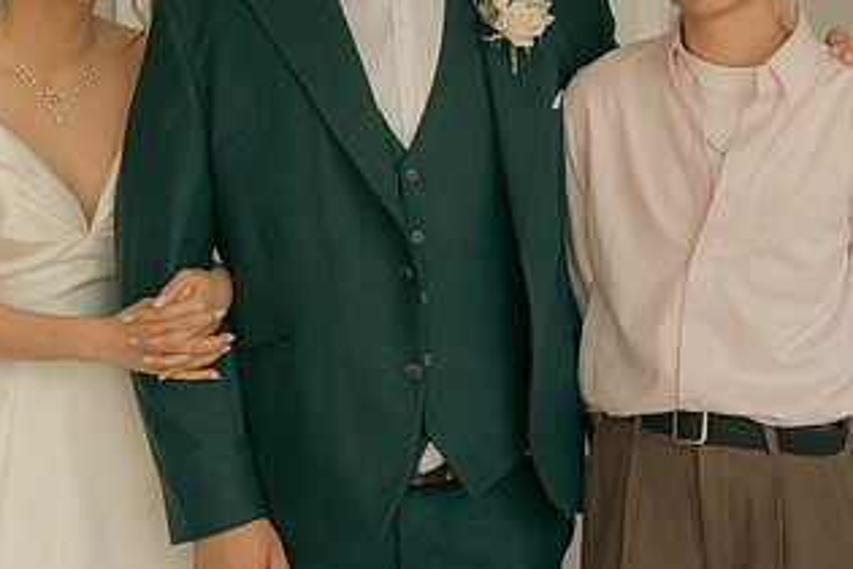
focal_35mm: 92
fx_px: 2180
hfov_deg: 22.1
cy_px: 134
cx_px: 431
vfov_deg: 14.8
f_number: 3.5
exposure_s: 1/160
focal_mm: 50
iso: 125
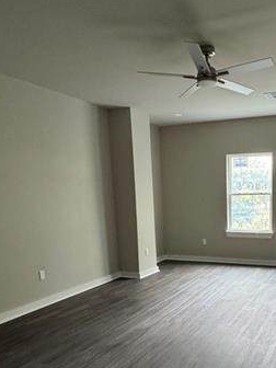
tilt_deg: -9.5
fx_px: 340
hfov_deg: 42.4
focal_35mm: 32
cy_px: 248
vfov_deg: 55.5
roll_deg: +1.3
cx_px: 216
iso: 320
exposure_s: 1/99
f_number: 2.2
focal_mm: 2.22
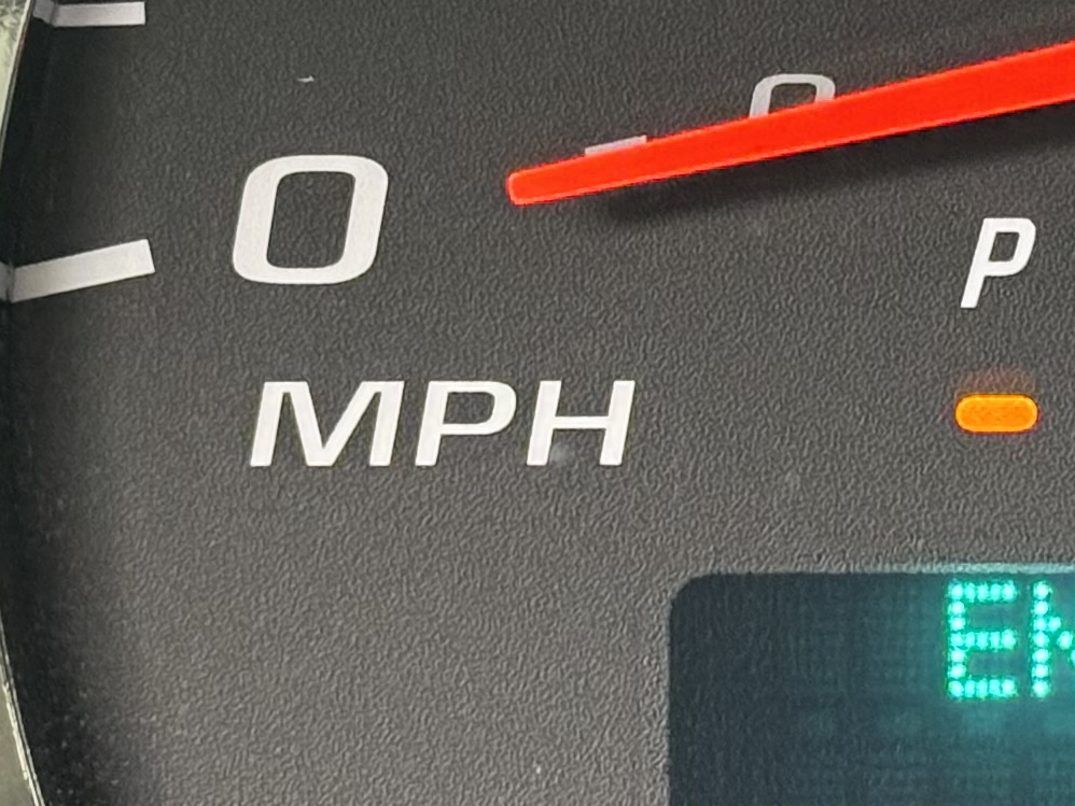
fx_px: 6523
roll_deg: +0.7
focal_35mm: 210
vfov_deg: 7.1
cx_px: 906
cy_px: 264
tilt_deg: -26.8
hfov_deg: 9.4
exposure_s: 1/33
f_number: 1.6
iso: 200
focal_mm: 5.96
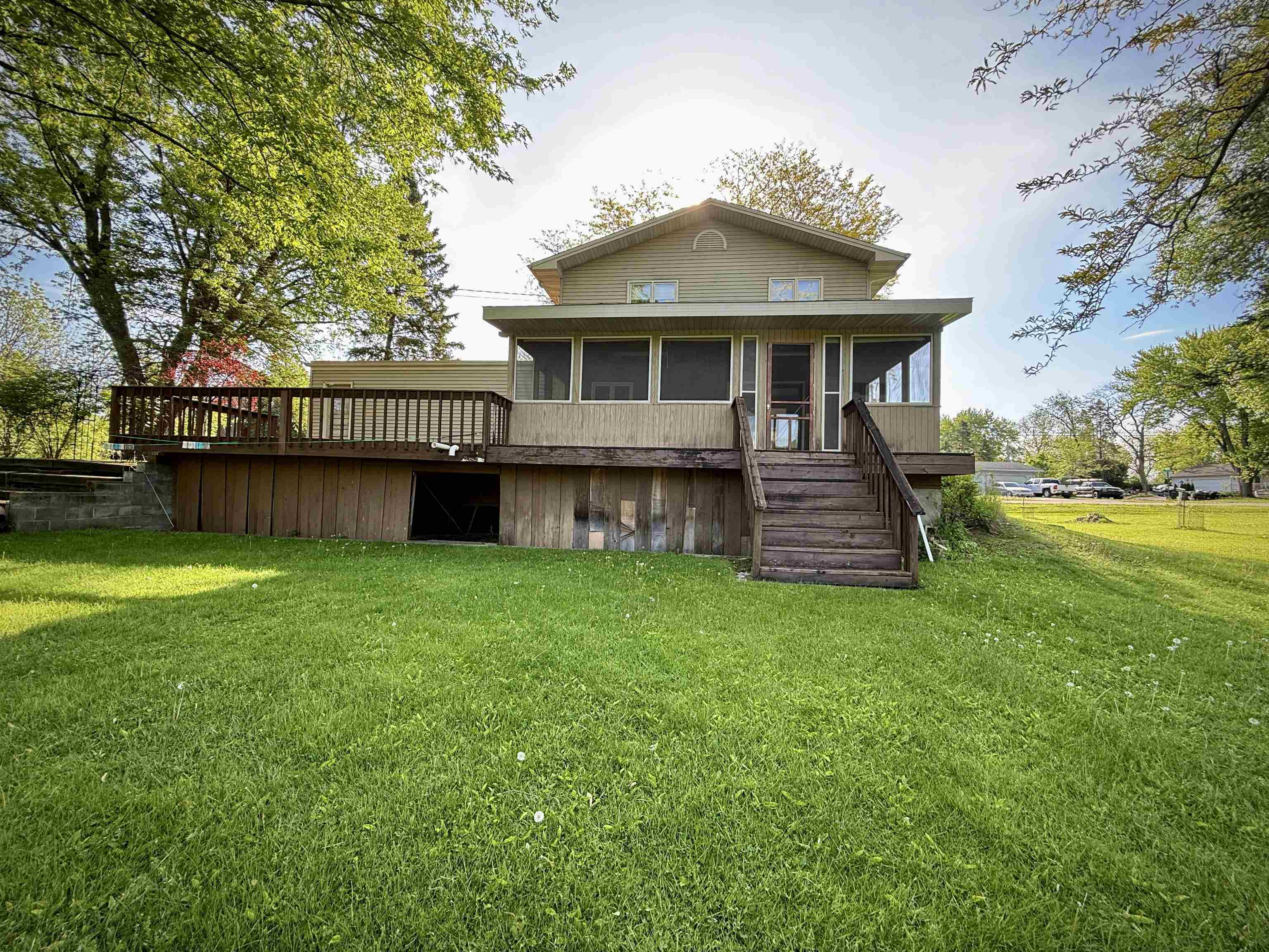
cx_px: 634
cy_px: 476
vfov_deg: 85.7
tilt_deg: +2.5
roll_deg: -1.7
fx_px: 513
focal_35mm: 14
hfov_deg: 102.1
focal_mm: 2.22
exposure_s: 1/145
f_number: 2.2
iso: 50
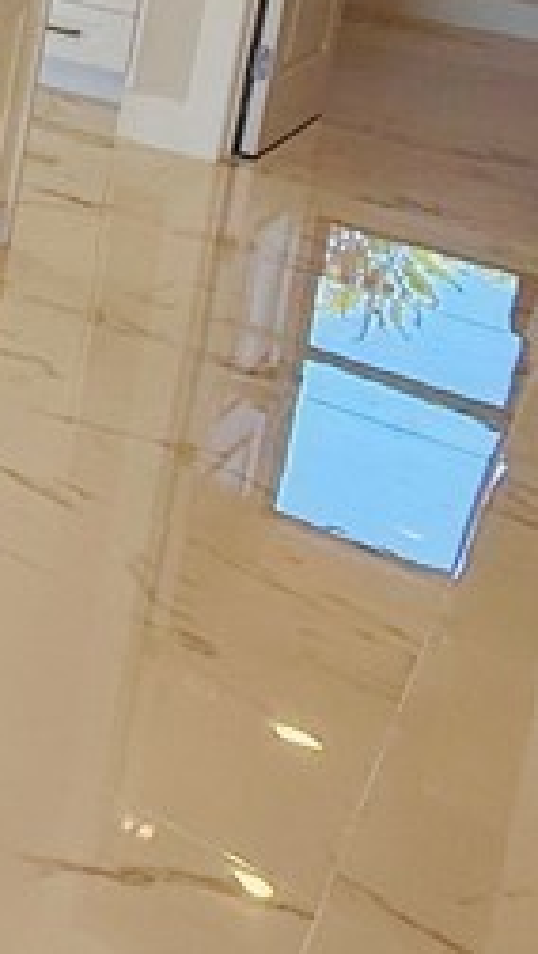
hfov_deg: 11.9
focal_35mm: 62
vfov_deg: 28.8
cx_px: -1008
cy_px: -223
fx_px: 1570
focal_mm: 2.22
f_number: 2.2
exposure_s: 1/120
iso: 80
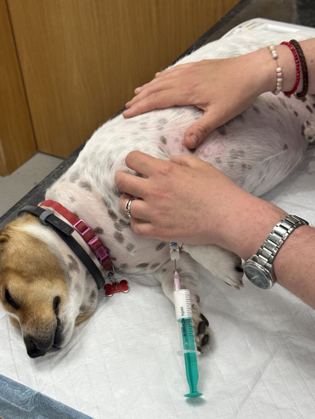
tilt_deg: -39.6
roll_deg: +6.9
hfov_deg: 24.0
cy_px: 234
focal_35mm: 61
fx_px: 740
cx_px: 127
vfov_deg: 31.6
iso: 50
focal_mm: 6.76
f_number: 1.78
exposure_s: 1/100
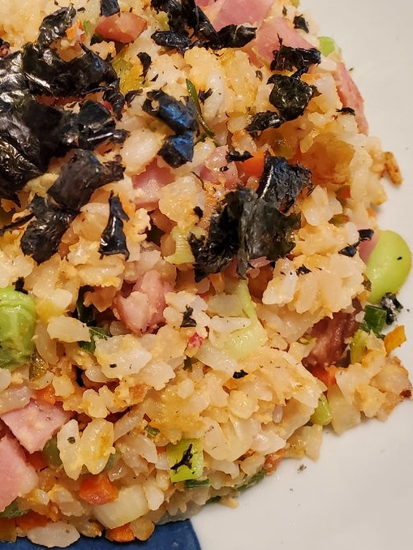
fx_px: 731
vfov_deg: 40.5
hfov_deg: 30.8
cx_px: 84
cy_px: 164
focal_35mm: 46
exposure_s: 1/40
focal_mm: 4.3
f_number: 2.4
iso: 400
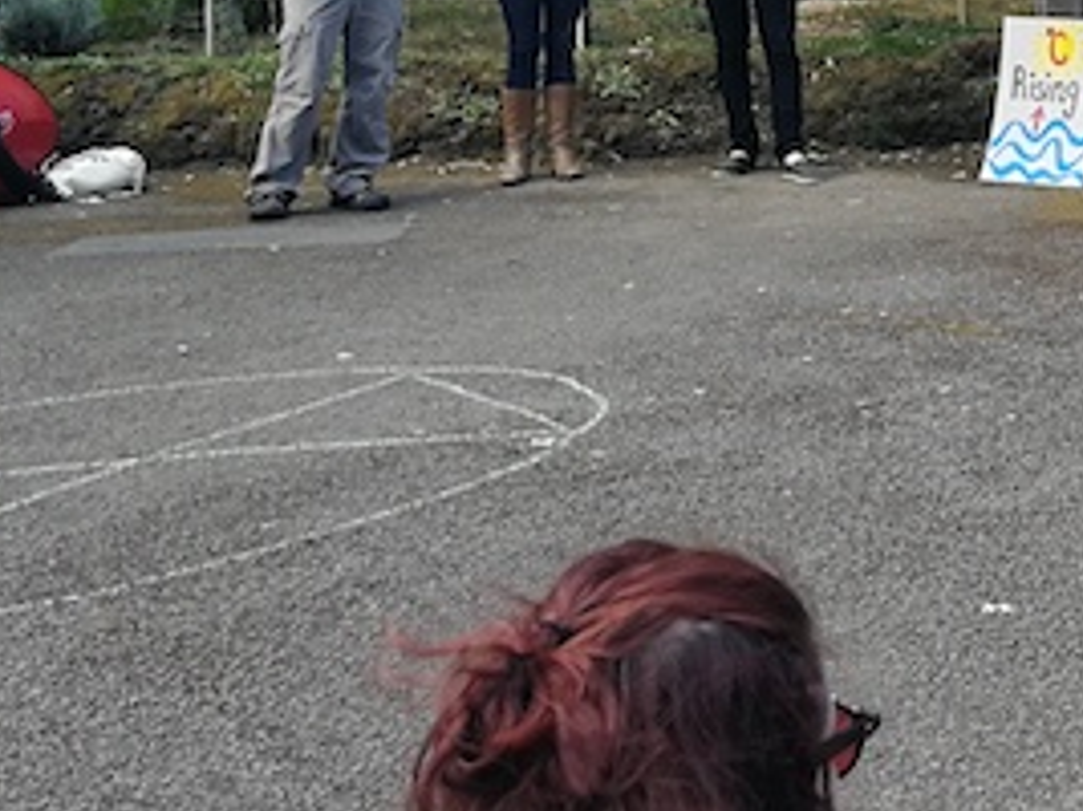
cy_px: -130
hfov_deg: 21.0
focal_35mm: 81
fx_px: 2533
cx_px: 1562
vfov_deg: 17.4
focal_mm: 3.95
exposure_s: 1/153
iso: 50
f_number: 1.8
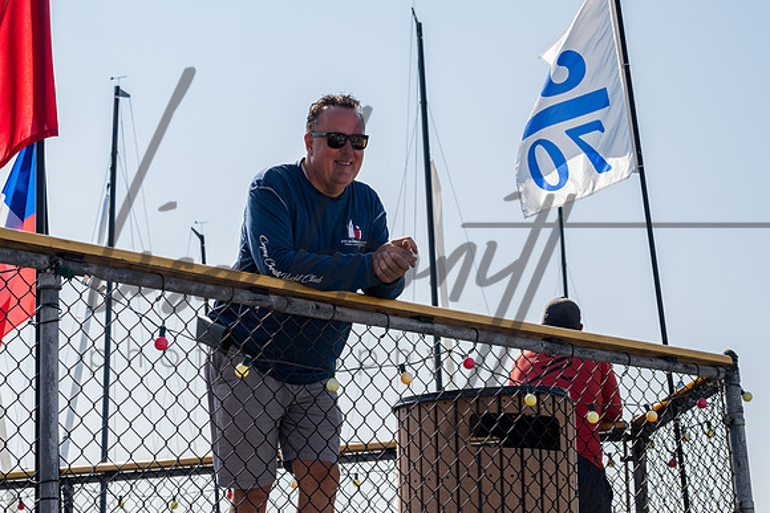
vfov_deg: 18.2
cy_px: 310
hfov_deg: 27.0
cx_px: 312
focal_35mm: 75
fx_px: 1600
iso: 125
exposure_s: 1/400
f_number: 6.3
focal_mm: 49
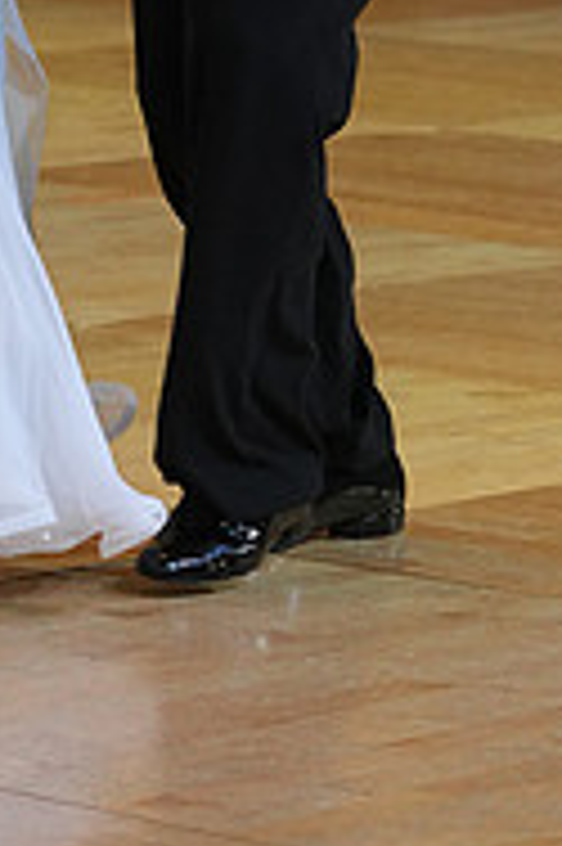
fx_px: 6592
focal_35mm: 281
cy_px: -333
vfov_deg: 7.2
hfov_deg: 4.9
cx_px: 25
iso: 1600
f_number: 4
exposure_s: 1/400
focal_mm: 91
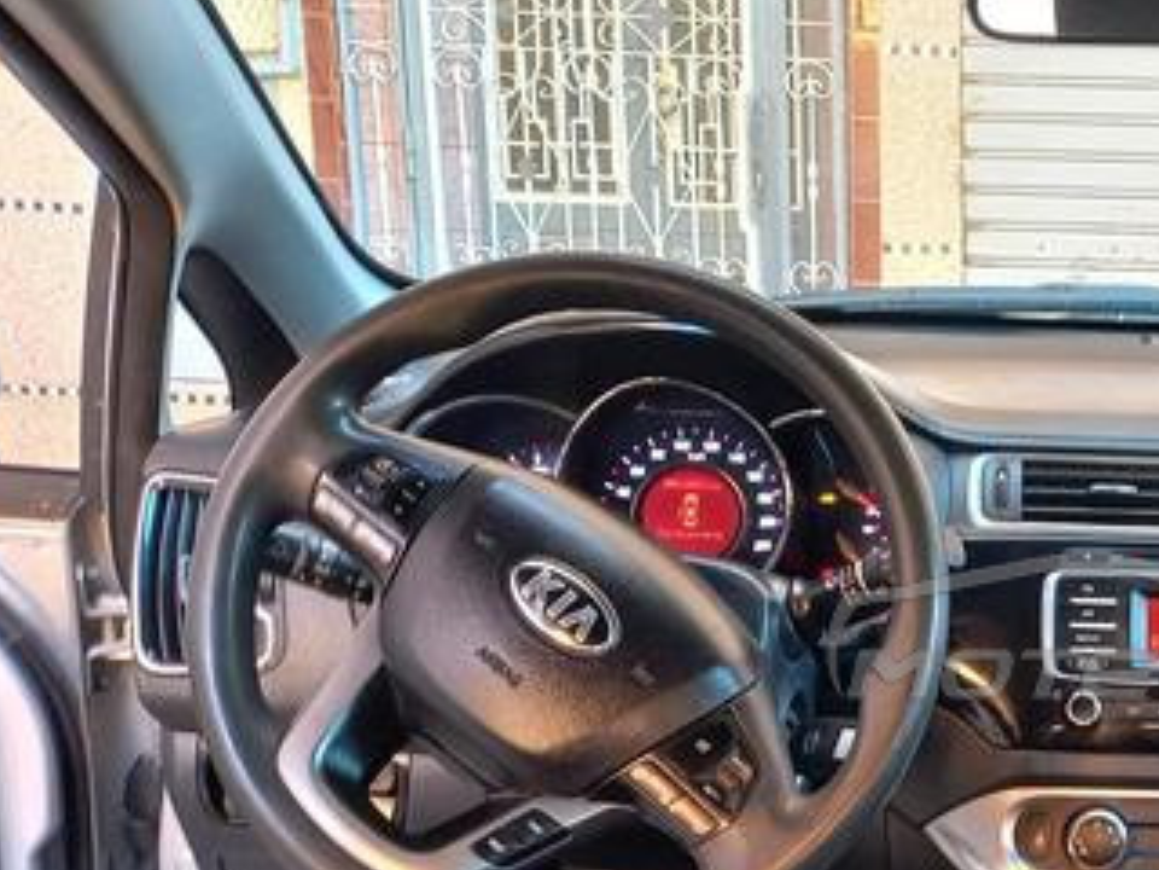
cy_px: 625
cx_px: 1145
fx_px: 1708
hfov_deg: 34.3
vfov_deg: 28.2
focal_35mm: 51
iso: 320
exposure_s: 1/33
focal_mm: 4.65
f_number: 1.8
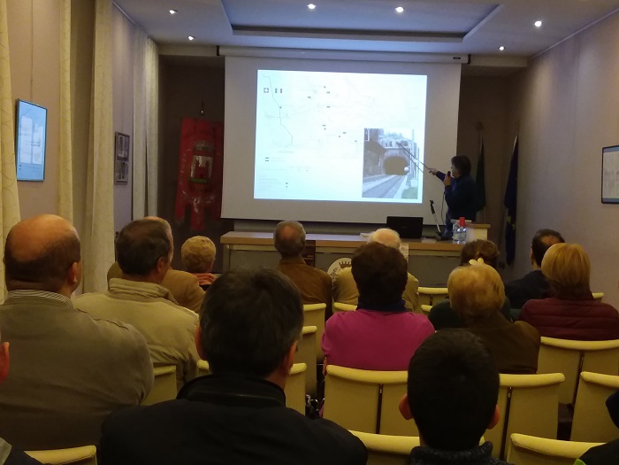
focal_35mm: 27
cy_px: 232
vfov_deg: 51.4
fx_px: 483
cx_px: 310
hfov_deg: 65.3
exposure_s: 1/25
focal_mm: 2.91
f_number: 1.9
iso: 100
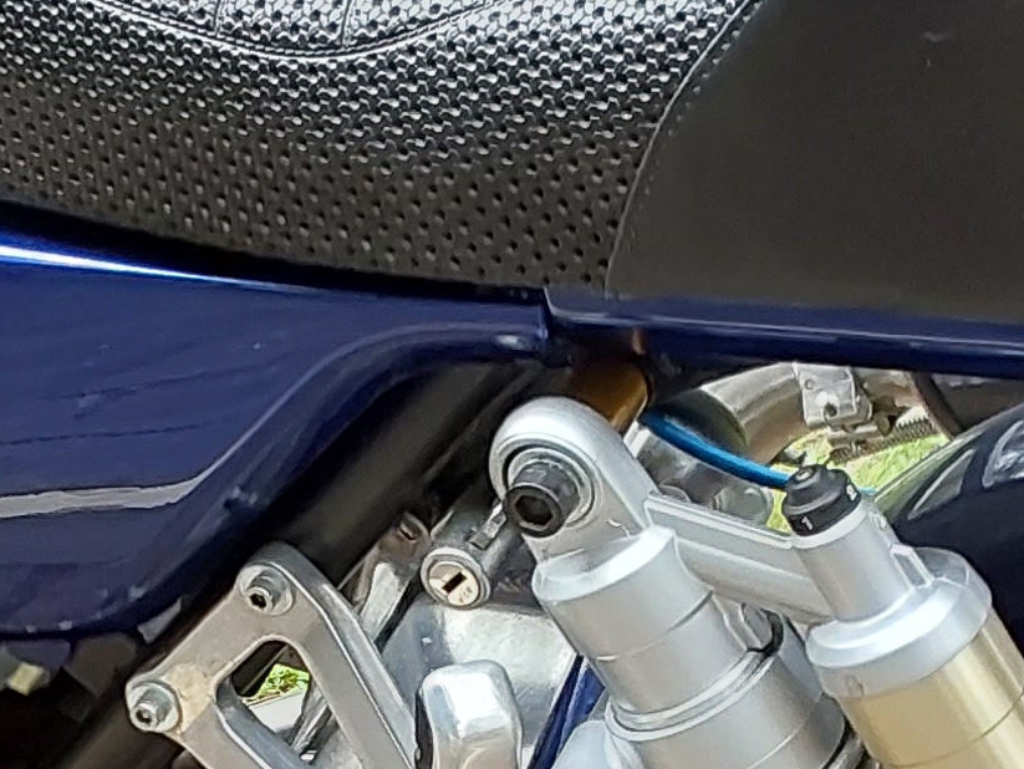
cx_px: 432
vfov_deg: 13.2
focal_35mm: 111
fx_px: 3285
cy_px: 701
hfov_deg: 17.7
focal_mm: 2.91
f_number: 1.9
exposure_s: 1/100
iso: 100
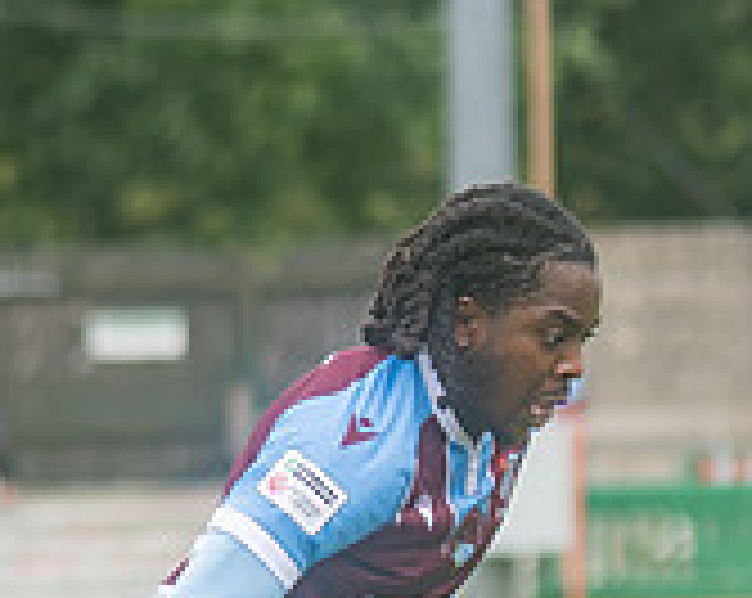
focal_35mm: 880
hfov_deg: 2.2
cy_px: 607
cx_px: 1046
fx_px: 19551
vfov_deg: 1.8
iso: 250
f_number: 2.8
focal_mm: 125
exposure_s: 1/1250
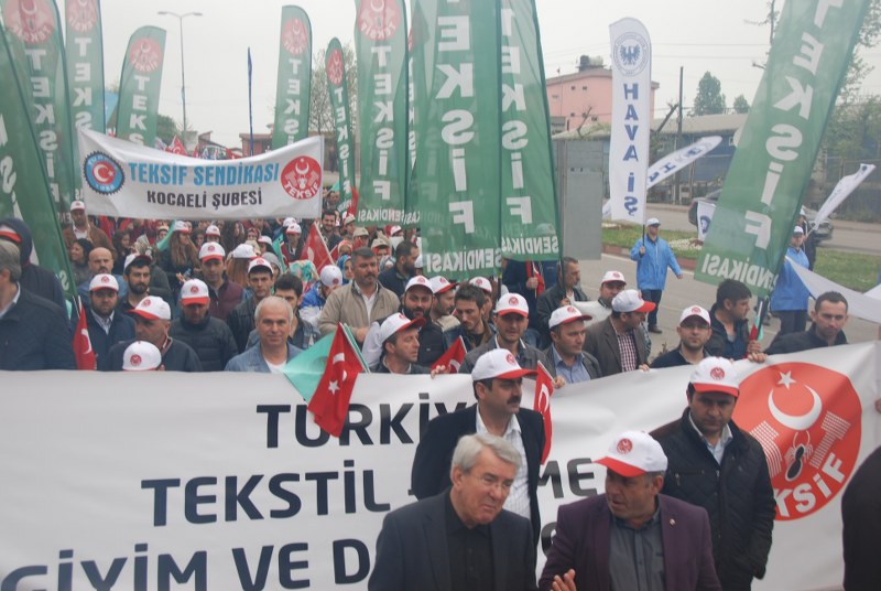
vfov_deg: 33.1
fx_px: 993
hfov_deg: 47.9
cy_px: 296
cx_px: 440
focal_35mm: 40
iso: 100
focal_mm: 27
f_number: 6.3
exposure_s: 1/160
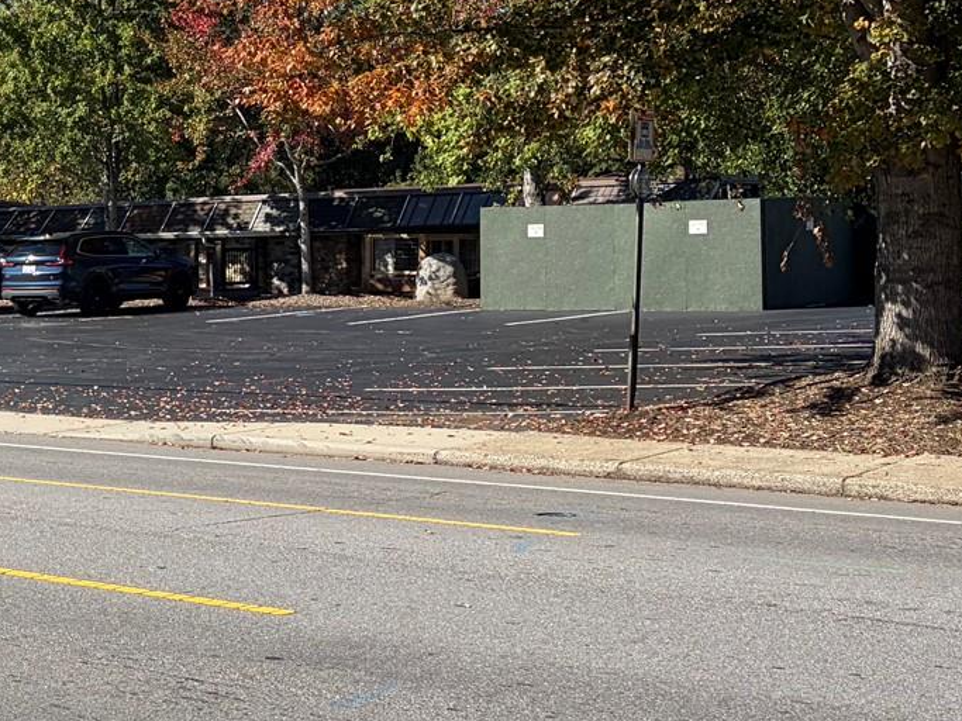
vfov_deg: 18.9
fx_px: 2167
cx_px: -392
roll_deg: +1.7
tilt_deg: -1.0
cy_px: 341
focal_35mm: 78
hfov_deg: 21.7
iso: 50
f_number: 1.6
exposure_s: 1/3125
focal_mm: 5.96
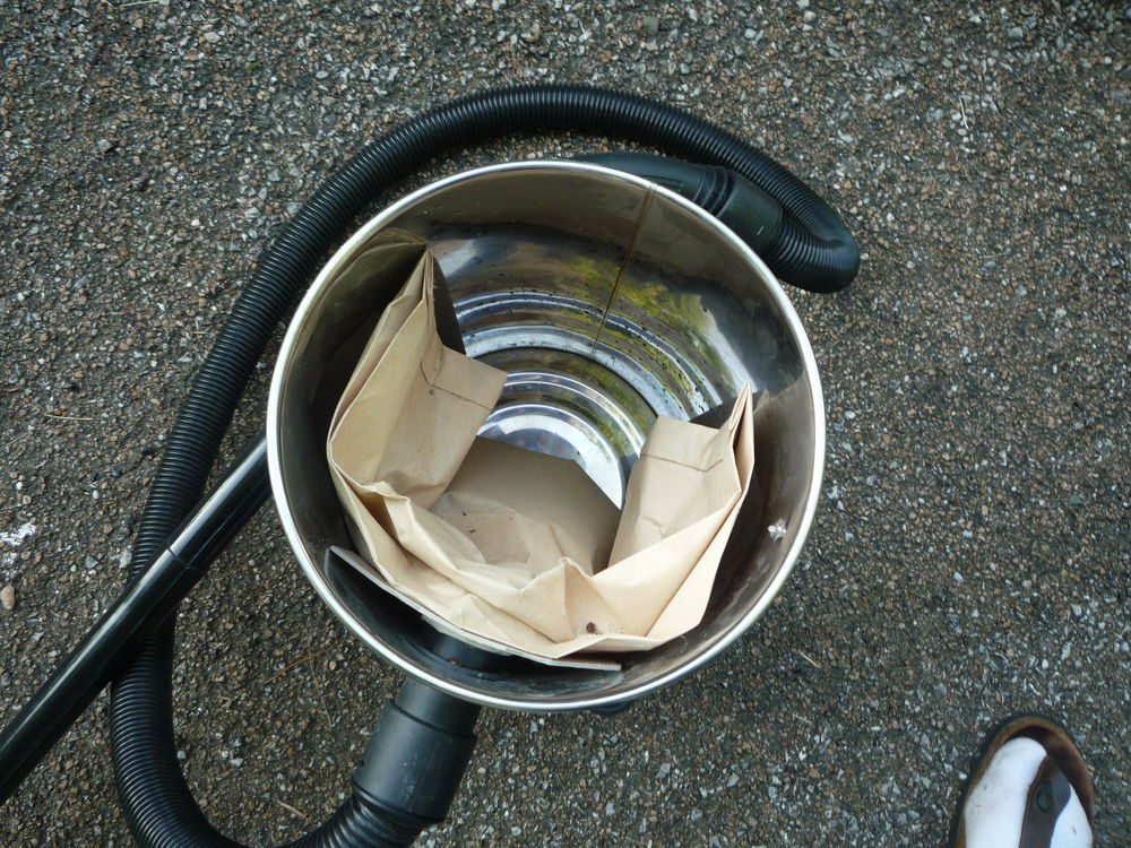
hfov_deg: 60.0
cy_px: 424
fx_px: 980
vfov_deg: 46.8
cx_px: 566
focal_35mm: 30
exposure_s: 1/40
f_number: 3.3
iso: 100
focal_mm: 5.2
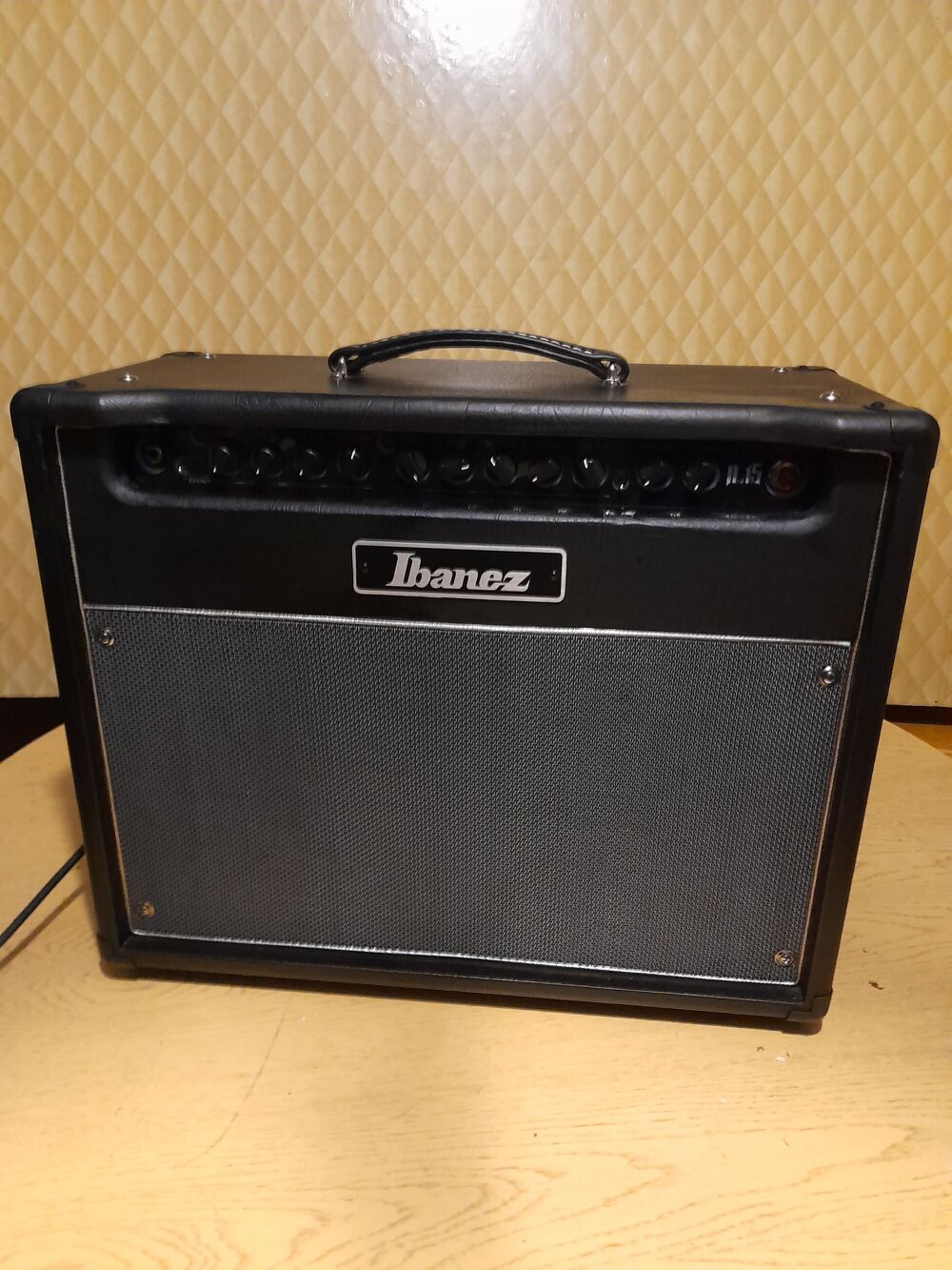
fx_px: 917
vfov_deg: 69.4
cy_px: 635
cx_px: 476
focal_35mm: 25
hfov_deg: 54.9
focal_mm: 4.6
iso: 640
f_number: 2
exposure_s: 1/10
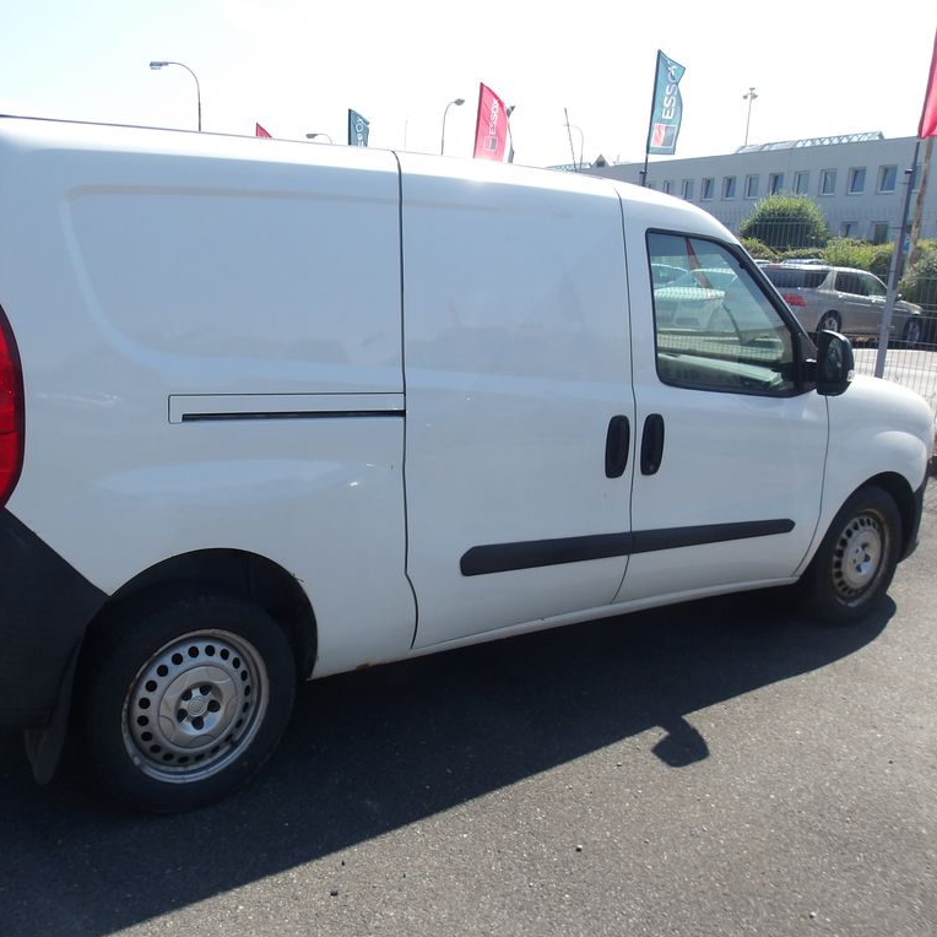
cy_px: 470
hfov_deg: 50.5
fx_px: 980
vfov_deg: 51.1
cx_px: 337
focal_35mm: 32
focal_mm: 4.9
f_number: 10.4
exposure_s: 1/86
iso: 100
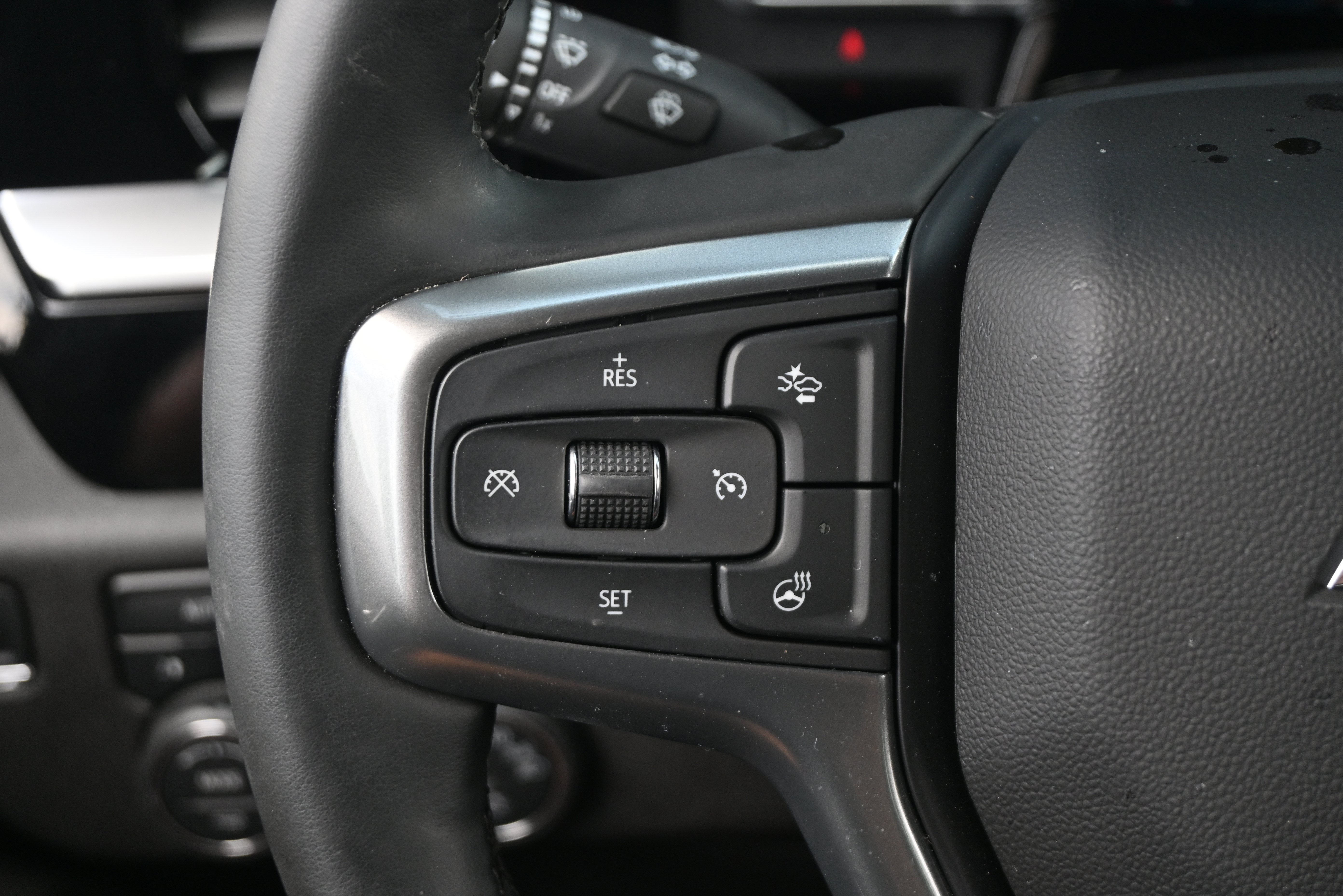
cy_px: 448
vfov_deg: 23.2
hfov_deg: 34.2
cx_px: 672
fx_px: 2182
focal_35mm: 58
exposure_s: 1/100
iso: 360
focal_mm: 39
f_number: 5.6
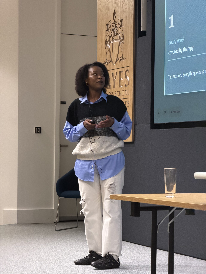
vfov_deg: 19.6
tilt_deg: +1.3
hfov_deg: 14.8
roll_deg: -0.5
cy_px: 137
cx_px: 103
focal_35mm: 100
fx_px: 793
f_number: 2.8
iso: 640
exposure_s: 1/67
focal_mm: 16.89
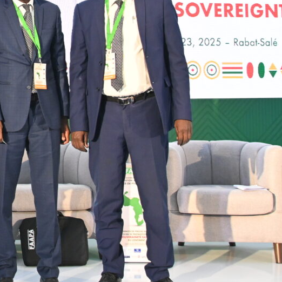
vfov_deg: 19.1
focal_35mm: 90
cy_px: 45
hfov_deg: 18.3
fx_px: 830
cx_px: -53
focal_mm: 24
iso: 2000
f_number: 5.6
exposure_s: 1/125
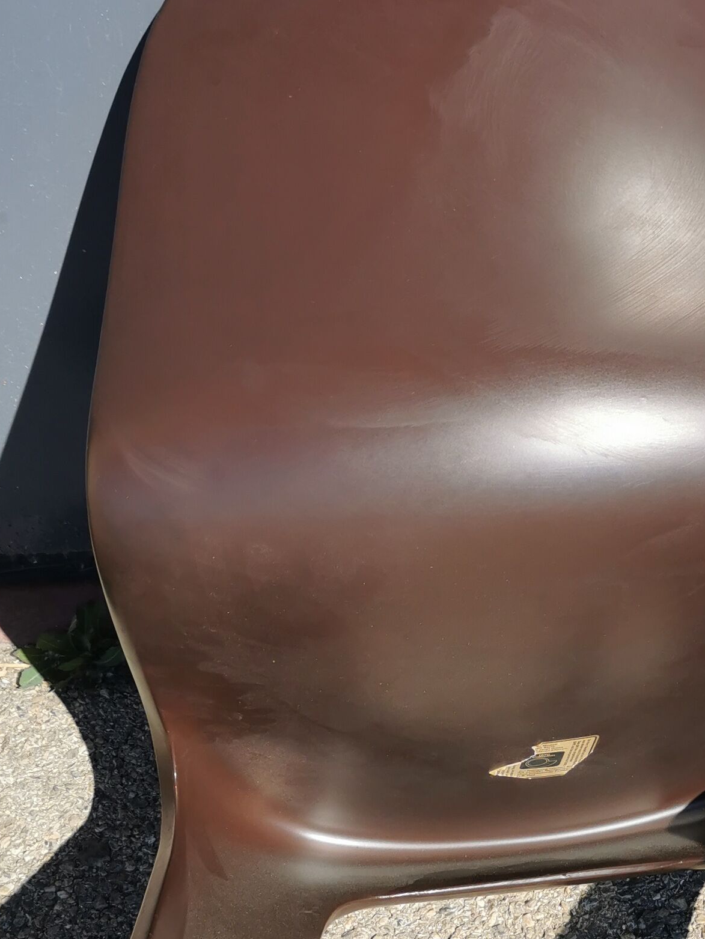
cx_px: 611
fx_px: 1710
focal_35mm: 63
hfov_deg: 22.8
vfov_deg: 30.4
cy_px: 663
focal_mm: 5.58
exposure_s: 1/2079
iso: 50
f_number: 1.8
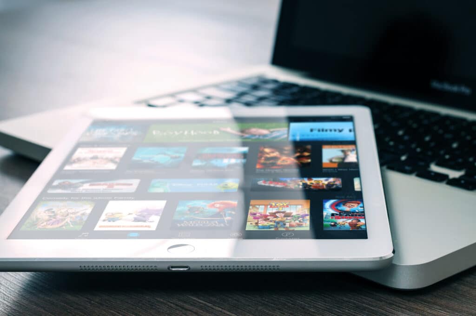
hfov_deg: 27.0
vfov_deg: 18.1
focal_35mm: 75
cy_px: 158
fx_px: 990
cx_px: 238
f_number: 8
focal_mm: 50
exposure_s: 1/200
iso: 200
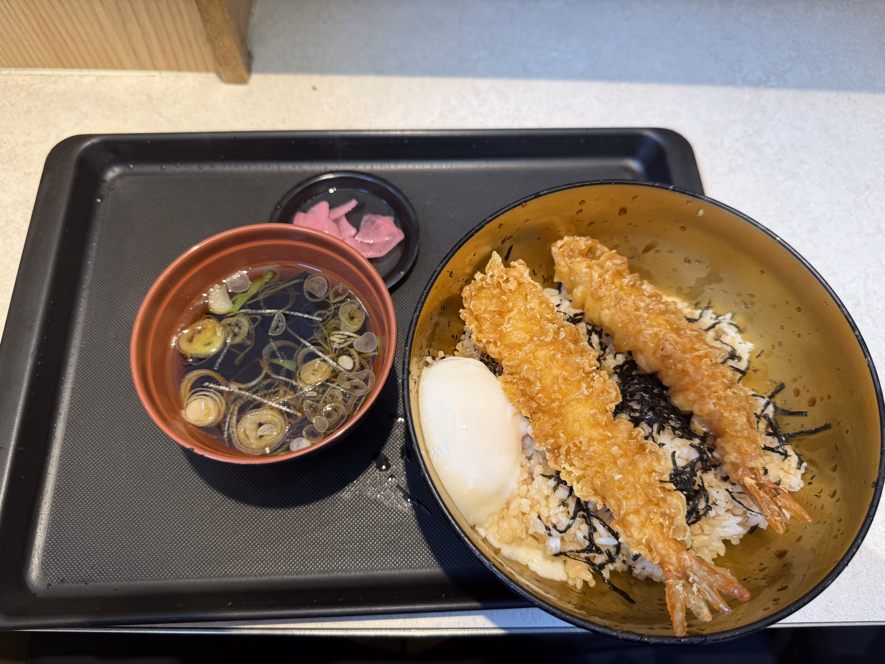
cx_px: 442
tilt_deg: -65.1
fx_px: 614
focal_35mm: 24
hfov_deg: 71.6
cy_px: 332
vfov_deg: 56.8
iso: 64
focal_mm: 6.76
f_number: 1.78
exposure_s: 1/100
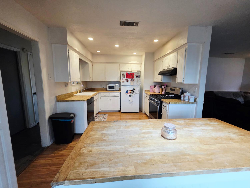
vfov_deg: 89.9
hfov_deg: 106.2
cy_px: 94
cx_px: 125
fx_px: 94
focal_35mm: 13
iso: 250
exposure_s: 1/60.2
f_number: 1.9
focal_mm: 2.2
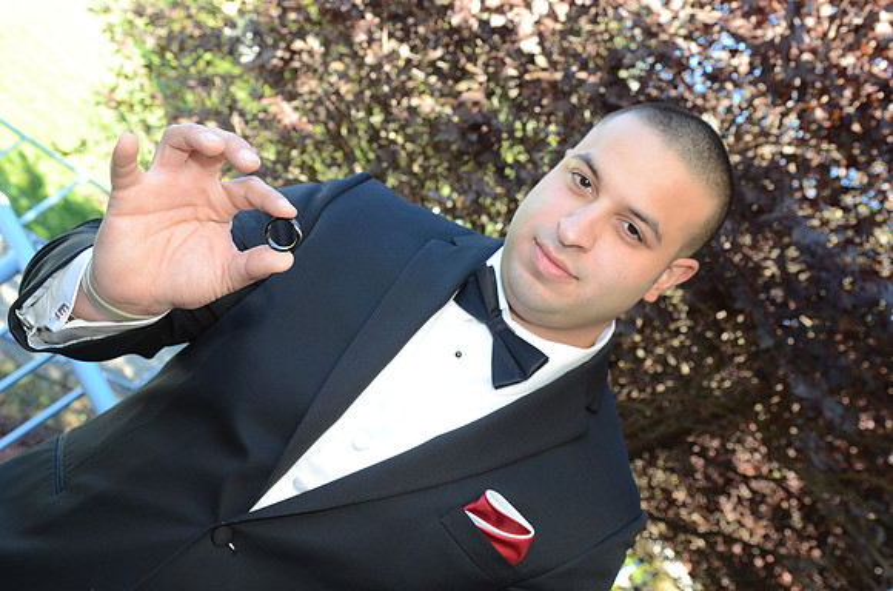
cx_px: 446
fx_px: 1151
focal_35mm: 46
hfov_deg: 42.4
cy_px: 296
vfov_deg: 28.8
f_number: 5.6
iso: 800
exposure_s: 1/250
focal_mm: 31
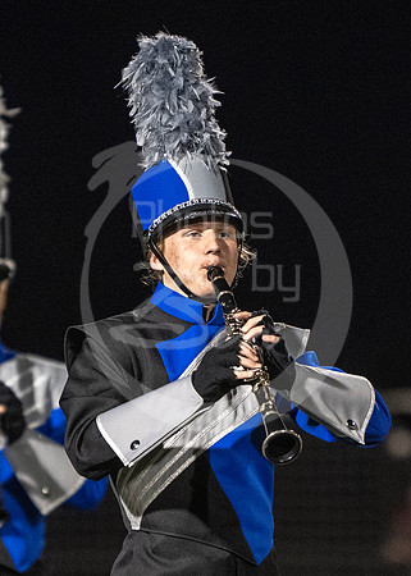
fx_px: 10641
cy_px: 367
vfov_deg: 3.1
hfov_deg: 2.2
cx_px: 295
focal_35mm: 651
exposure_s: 1/500
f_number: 2.8
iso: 4000
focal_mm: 200
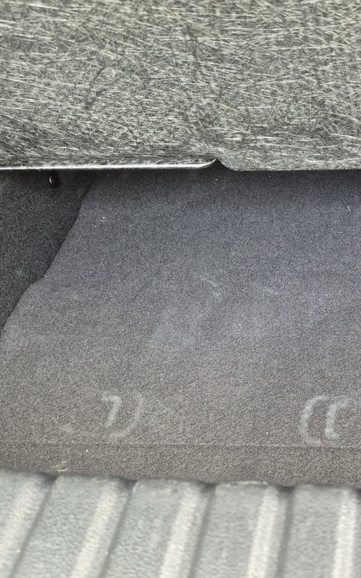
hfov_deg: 32.1
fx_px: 567
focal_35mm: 36
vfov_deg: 54.0
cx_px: 373
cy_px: 309
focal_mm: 5.4
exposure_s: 1/100
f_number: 1.8
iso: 250
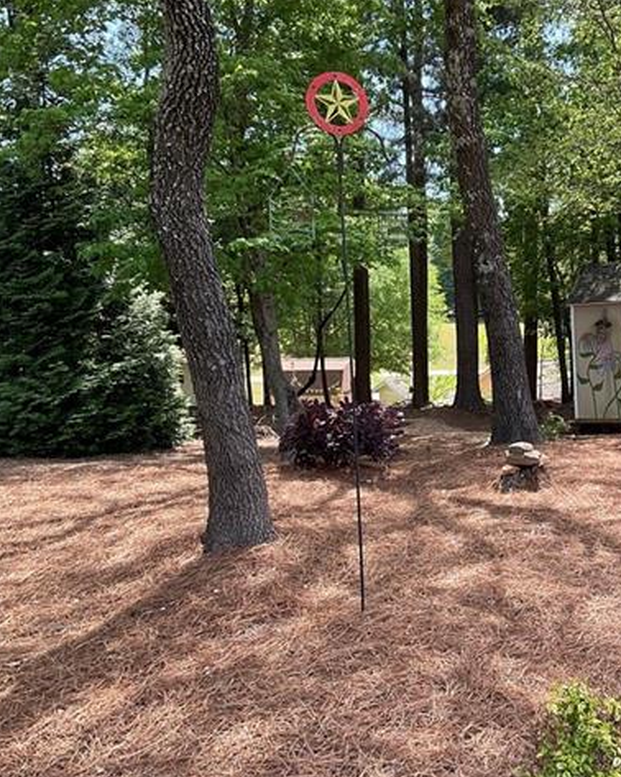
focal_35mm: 46
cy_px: 388
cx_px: 458
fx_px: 1057
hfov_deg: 32.2
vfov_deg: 40.3
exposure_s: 1/256
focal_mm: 3
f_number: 1.8
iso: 16
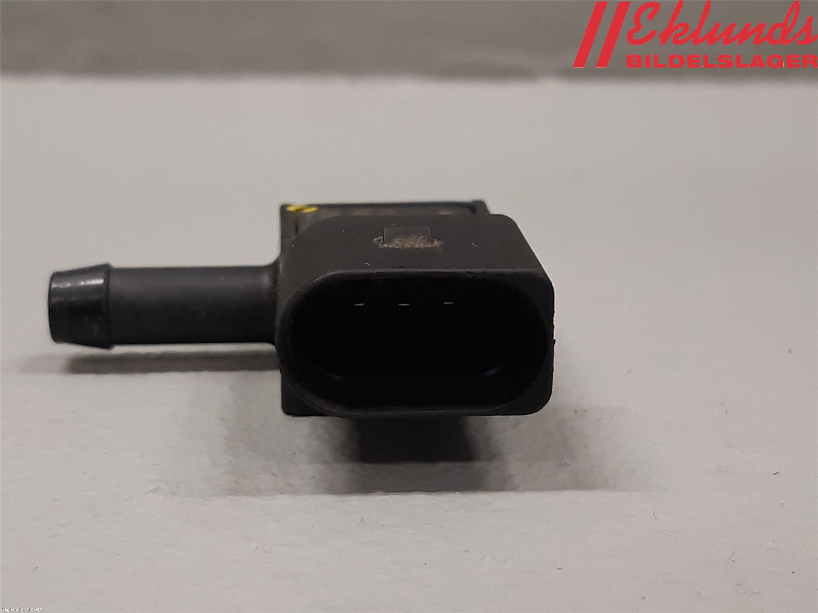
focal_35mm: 26
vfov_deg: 53.1
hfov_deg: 67.3
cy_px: 306
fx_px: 614
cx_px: 409
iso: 125
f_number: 1.7
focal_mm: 3.93
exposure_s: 1/50
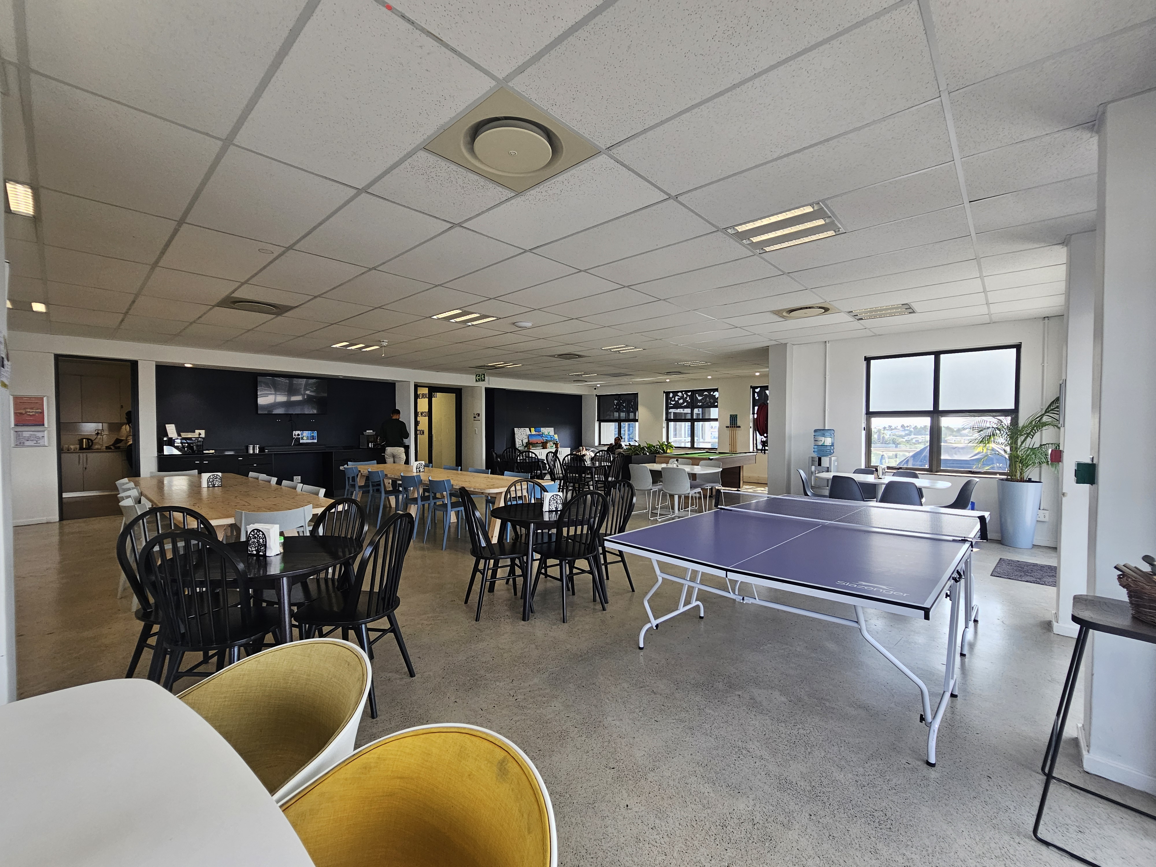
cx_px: 578
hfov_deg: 106.2
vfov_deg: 89.9
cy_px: 434
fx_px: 434
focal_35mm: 13
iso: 125
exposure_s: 1/190
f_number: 2.2
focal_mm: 2.2
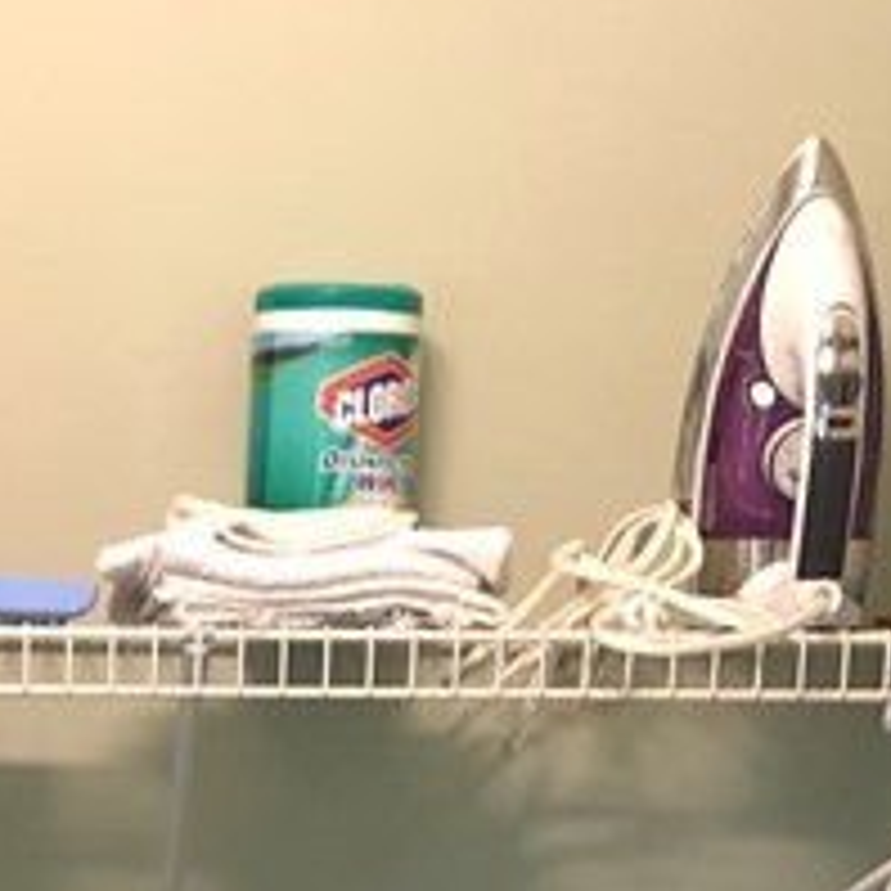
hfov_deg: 13.3
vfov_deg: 12.4
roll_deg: -0.6
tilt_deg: -12.8
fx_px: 3727
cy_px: 1652
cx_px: -158
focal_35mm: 128
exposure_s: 1/12
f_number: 1.8
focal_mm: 3.99
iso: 100
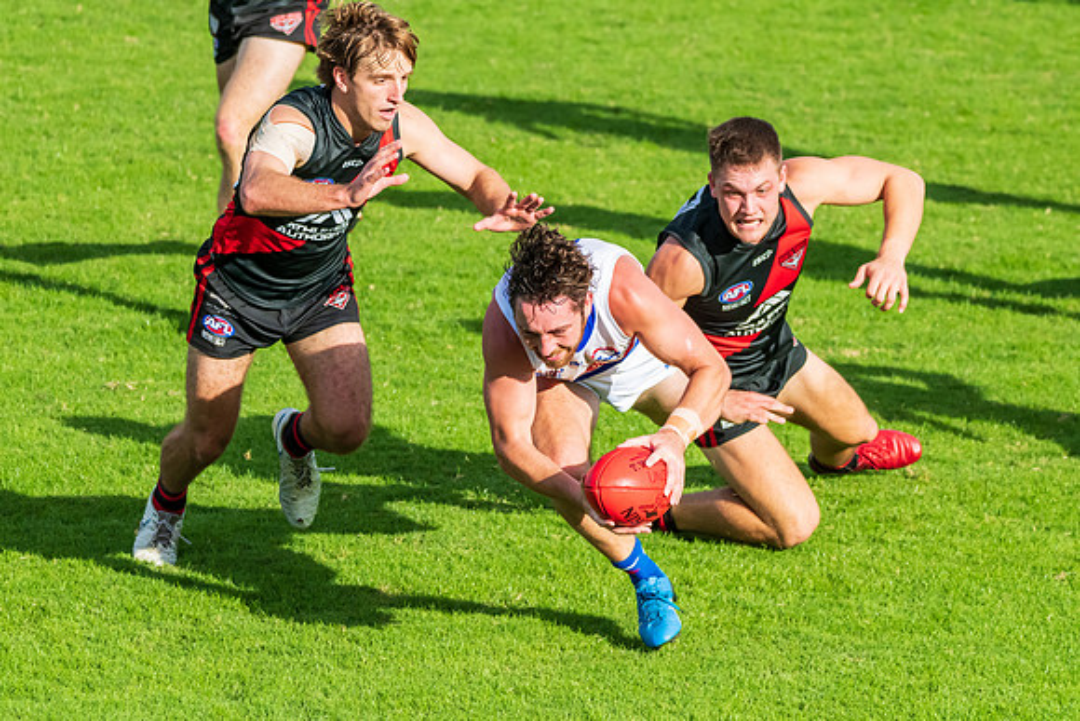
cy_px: 290
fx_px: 8794
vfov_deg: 4.7
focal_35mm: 293
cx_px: 526
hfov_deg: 7.0
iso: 1000
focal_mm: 210
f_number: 5.3
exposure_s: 1/5000
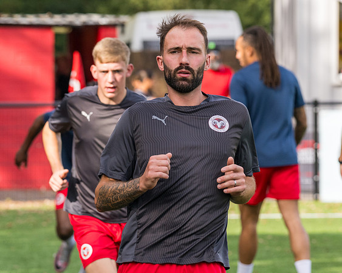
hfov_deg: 6.5
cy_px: 96
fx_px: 3034
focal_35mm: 300
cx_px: 162
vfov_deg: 5.2
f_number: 4
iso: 400
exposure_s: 1/2000
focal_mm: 135
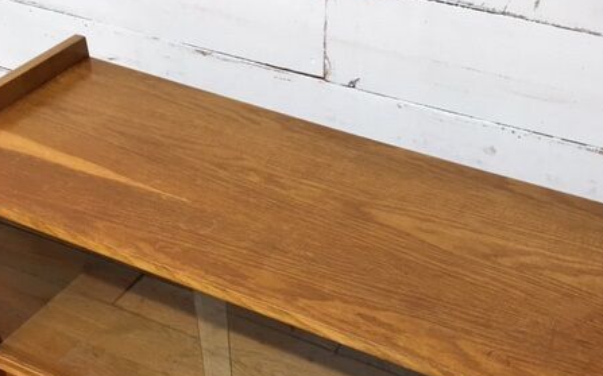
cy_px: 394
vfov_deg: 27.2
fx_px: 723
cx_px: 310
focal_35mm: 44
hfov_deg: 45.3
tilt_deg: -46.9
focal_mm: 4.15
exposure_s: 1/17
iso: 50
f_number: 2.2
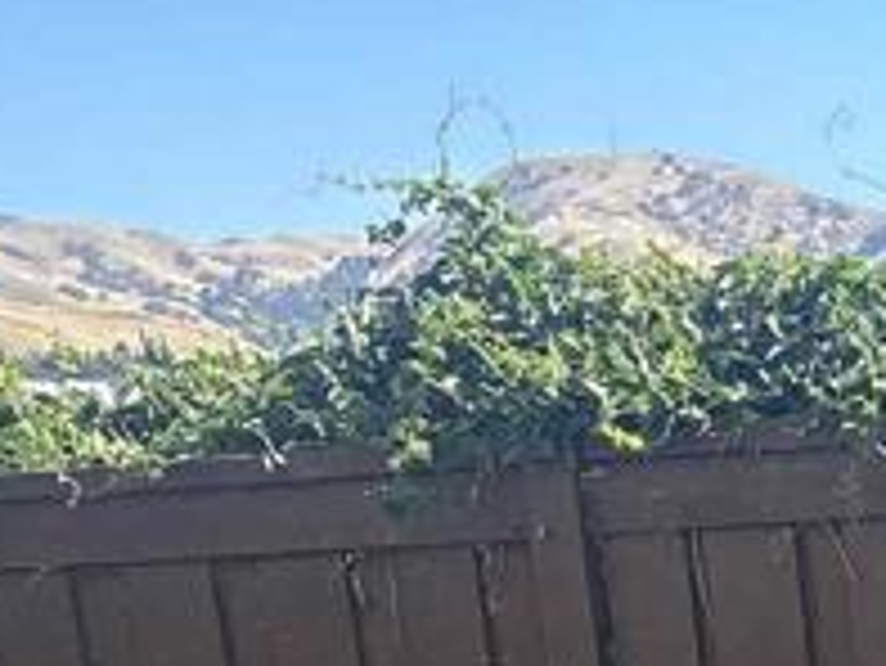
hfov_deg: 13.0
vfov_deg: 9.5
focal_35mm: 135
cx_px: 1660
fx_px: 3457
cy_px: 1696
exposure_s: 1/1220
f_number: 1.6
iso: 50
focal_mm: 5.96
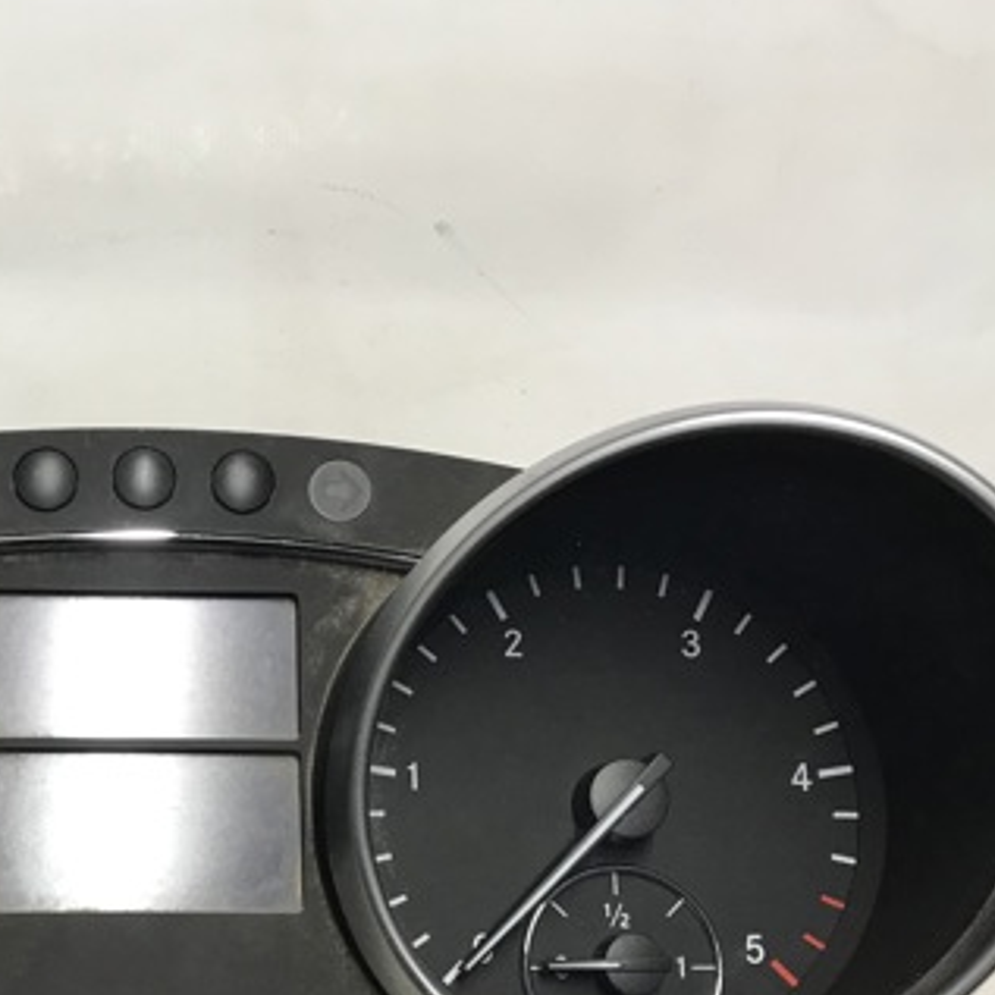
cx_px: 154
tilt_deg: -78.3
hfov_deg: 32.8
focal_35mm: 50
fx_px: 1626
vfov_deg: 33.5
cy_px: 727
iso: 40
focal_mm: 3.99
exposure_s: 1/33
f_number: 1.8
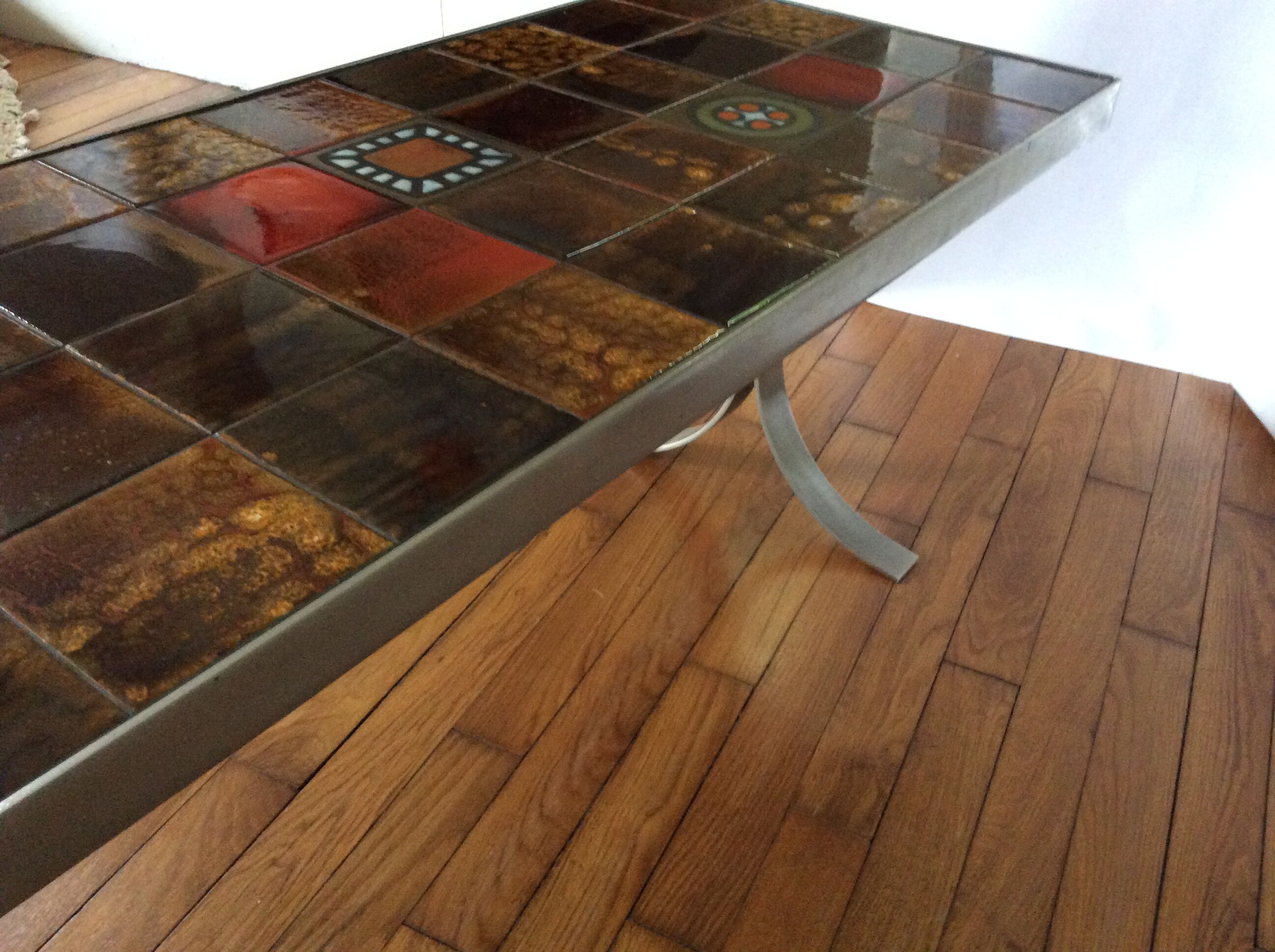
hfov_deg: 56.9
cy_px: 476
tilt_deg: -37.4
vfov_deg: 44.1
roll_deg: -1.9
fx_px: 1177
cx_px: 638
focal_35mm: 32
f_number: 2.4
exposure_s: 1/25
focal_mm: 3.3
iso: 320
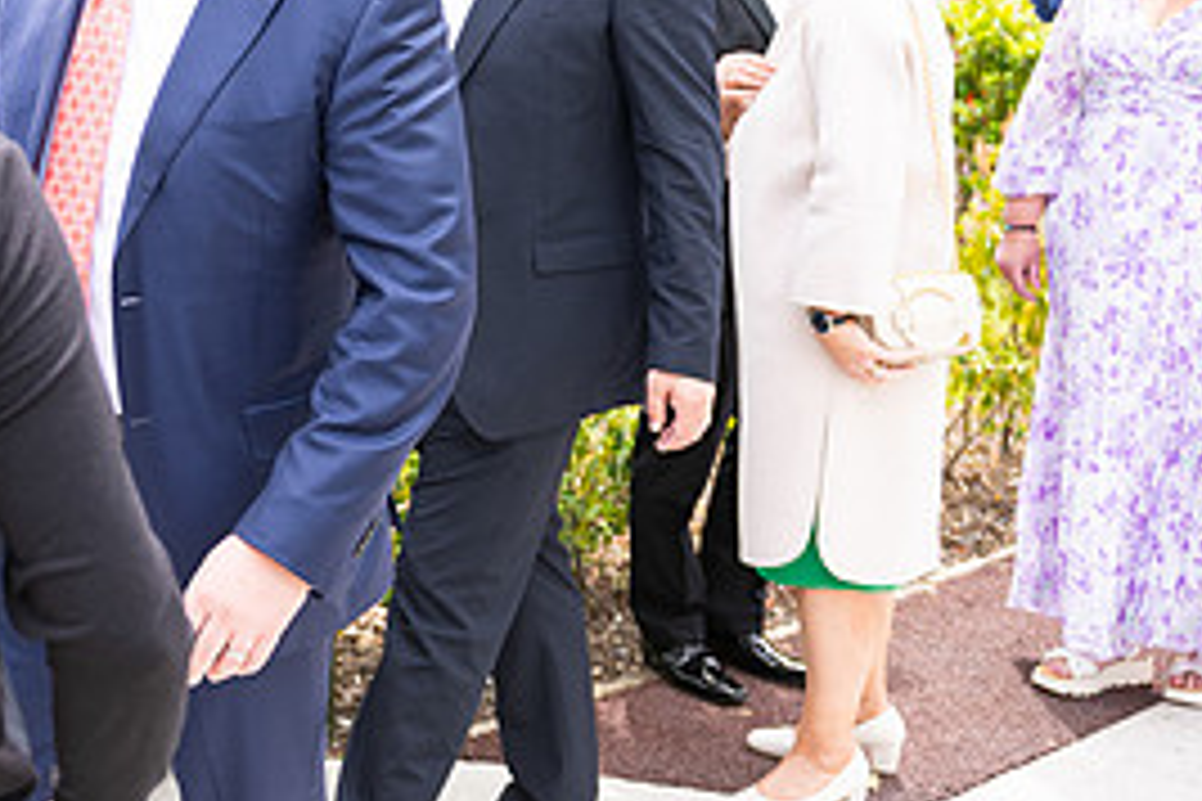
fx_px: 2103
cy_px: 205
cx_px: 32
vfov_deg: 21.4
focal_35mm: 63
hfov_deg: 30.0
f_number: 3.5
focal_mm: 29
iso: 250
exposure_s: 1/1000
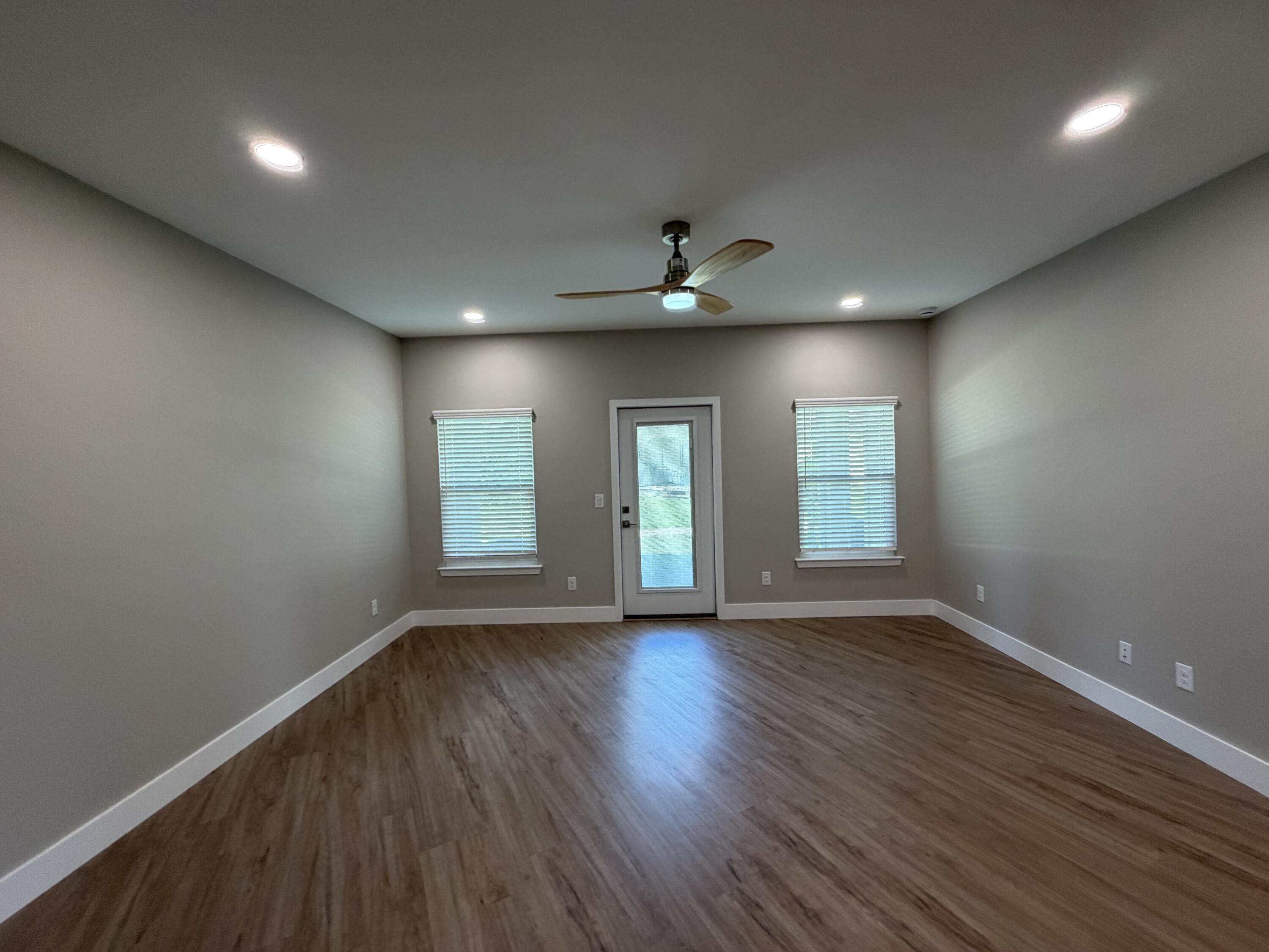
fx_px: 513
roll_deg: +1.7
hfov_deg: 102.1
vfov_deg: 85.7
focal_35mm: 14
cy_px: 476
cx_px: 634
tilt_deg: -5.9
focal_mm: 2.22
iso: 320
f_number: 2.2
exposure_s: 1/120
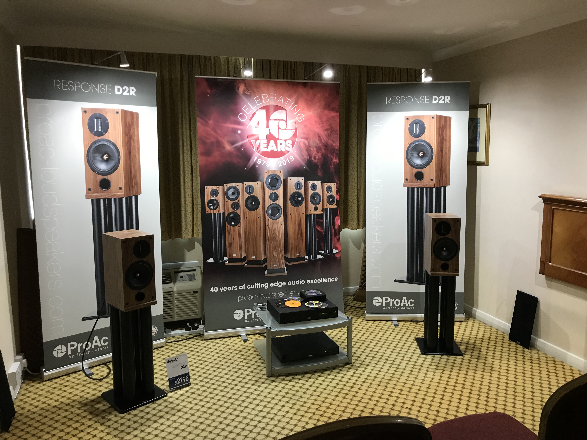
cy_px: 220
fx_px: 475
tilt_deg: -7.3
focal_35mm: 28
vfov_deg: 49.7
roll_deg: +0.4
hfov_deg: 63.4
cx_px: 294
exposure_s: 1/17
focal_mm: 3.99
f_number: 1.8
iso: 64
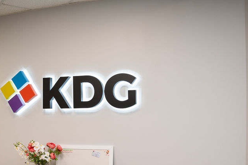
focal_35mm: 42
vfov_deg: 31.3
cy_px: 123
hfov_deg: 46.1
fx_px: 289
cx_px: 98
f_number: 2.8
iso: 640
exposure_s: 1/125
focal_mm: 24
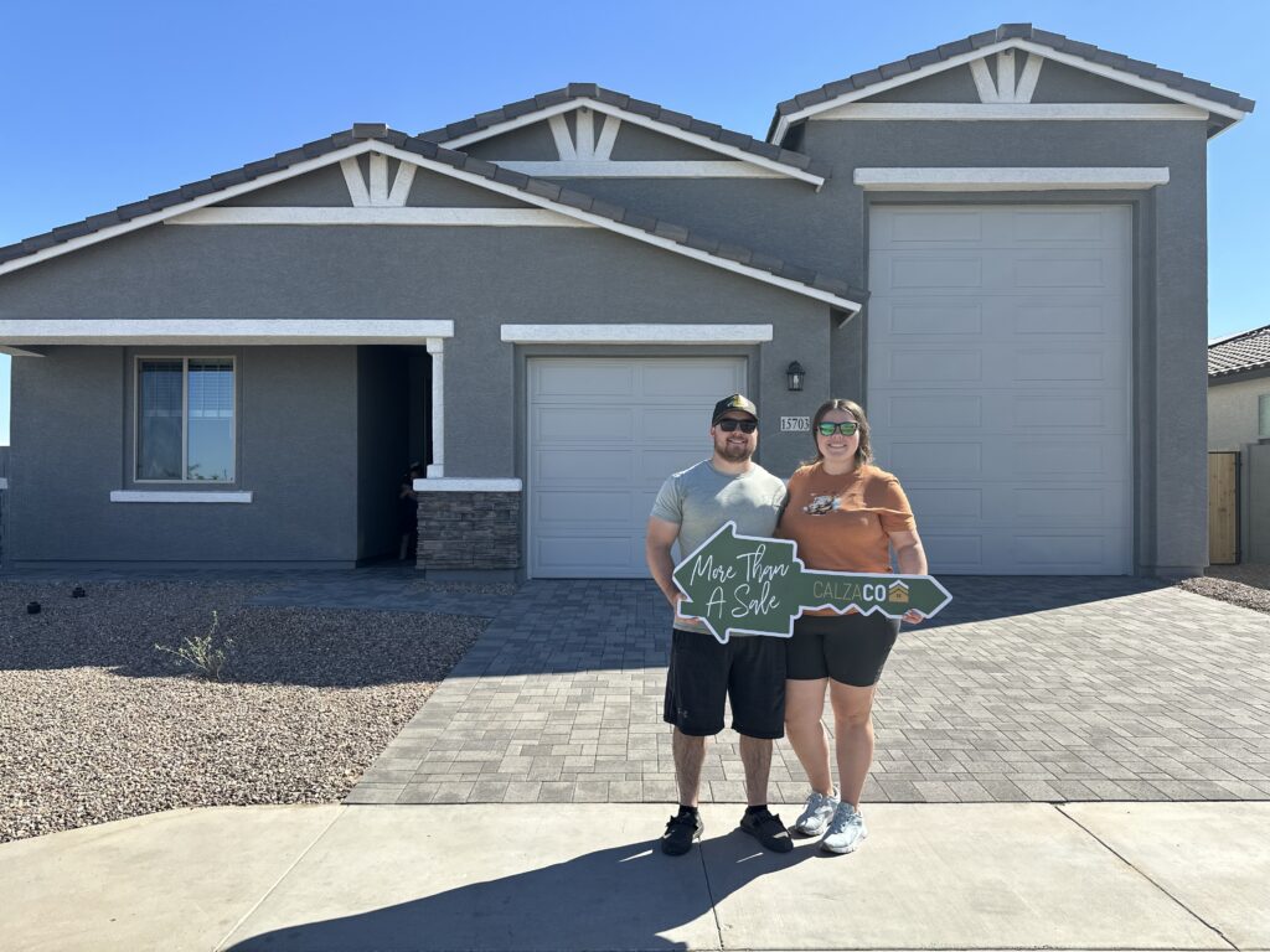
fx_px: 881
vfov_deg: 56.8
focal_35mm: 24
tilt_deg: +1.2
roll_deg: -0.2
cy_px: 476
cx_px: 635
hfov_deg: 71.6
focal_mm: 6.86
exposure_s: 1/1812
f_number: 1.78
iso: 80
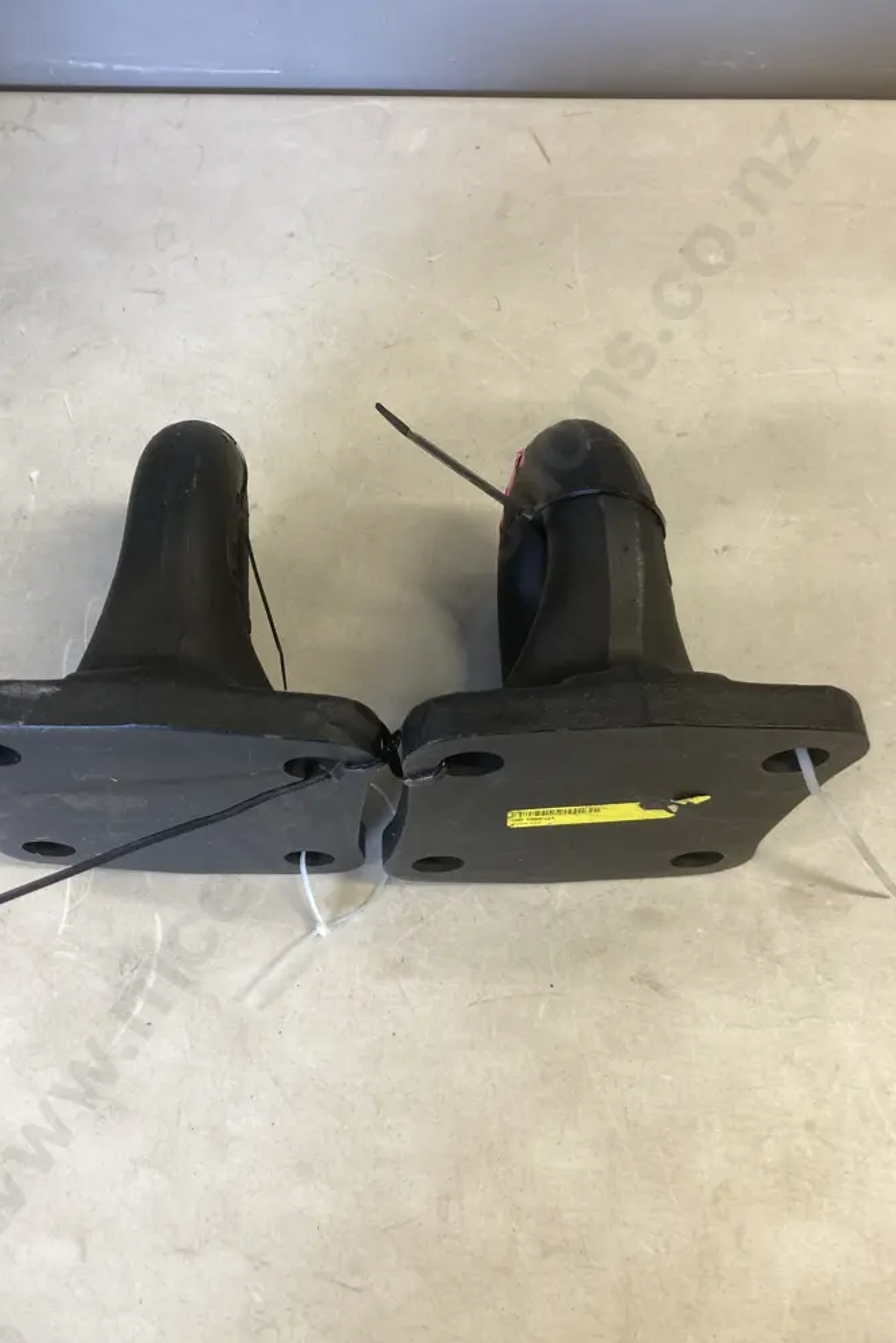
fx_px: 1120
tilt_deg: -68.3
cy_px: 680
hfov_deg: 43.5
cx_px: 387
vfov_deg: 61.9
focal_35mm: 30
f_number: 1.8
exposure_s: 1/50
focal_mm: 3.99
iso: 64
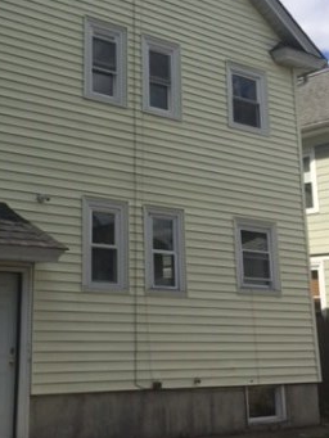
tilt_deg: +15.8
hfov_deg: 28.0
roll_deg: -1.2
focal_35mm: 51
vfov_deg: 37.2
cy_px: 153
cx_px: 69
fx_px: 646
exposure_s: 1/2825
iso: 32
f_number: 2.2
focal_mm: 4.15
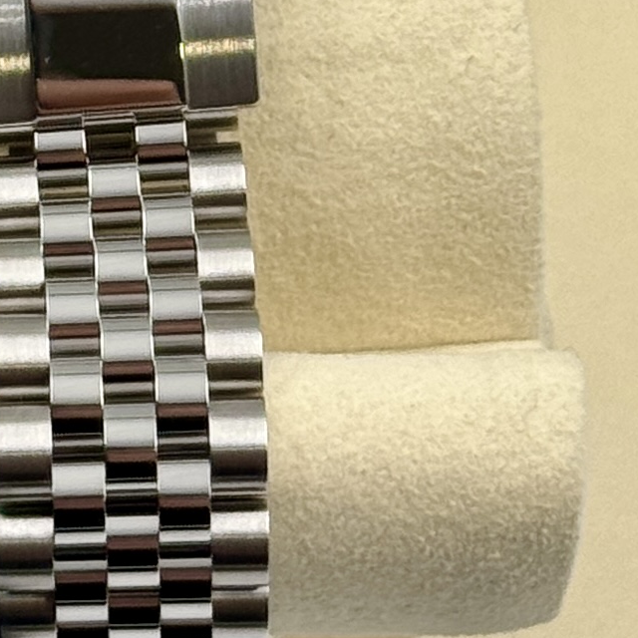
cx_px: 131
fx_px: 2523
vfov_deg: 14.0
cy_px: -99
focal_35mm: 121
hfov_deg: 14.3
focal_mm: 6.76
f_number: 1.78
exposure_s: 1/425
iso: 64
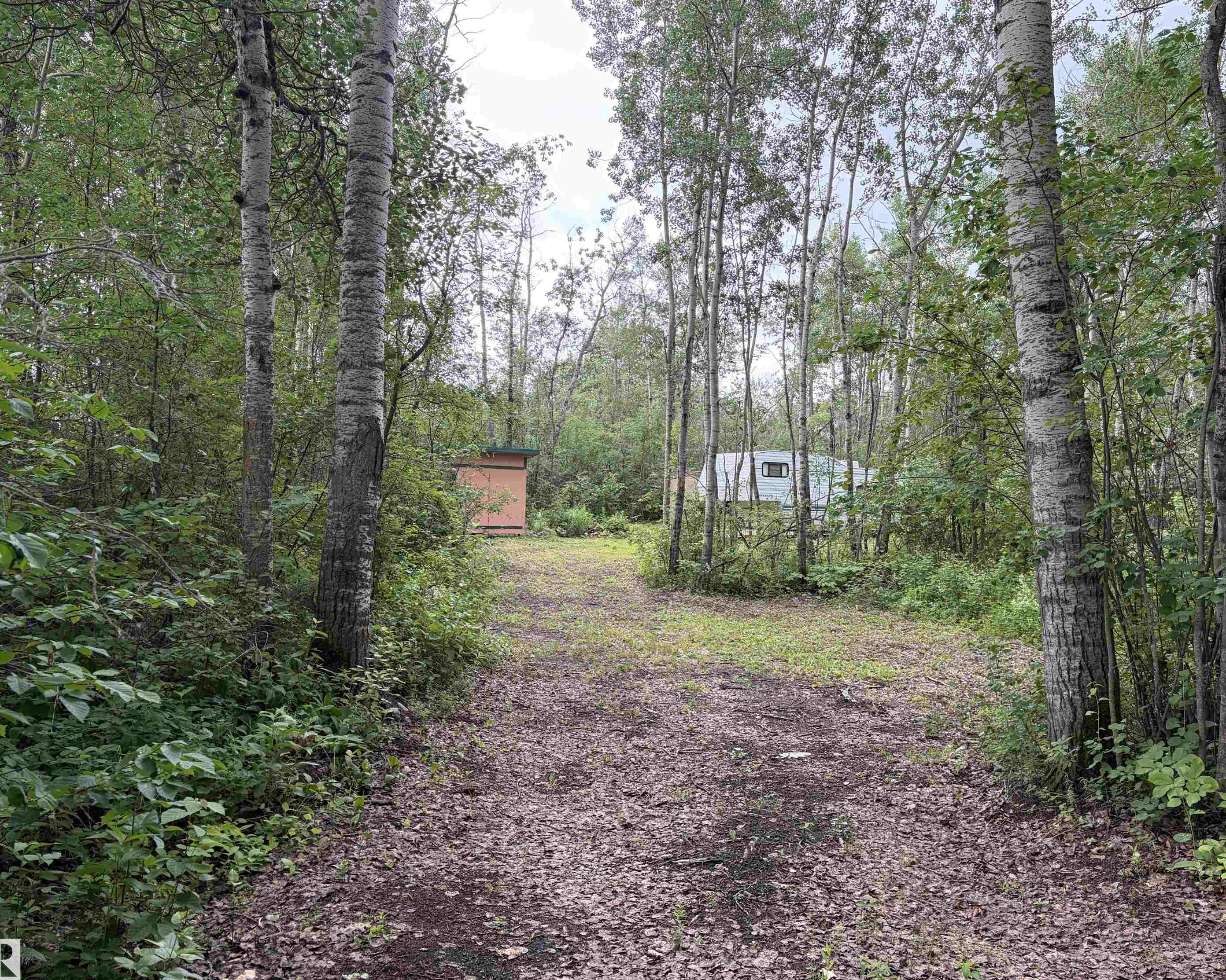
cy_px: 492
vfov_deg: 51.5
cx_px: 653
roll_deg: +0.0
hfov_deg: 62.2
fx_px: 1016
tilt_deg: +2.3
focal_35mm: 28
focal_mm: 5.96
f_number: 1.6
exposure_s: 1/266
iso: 50
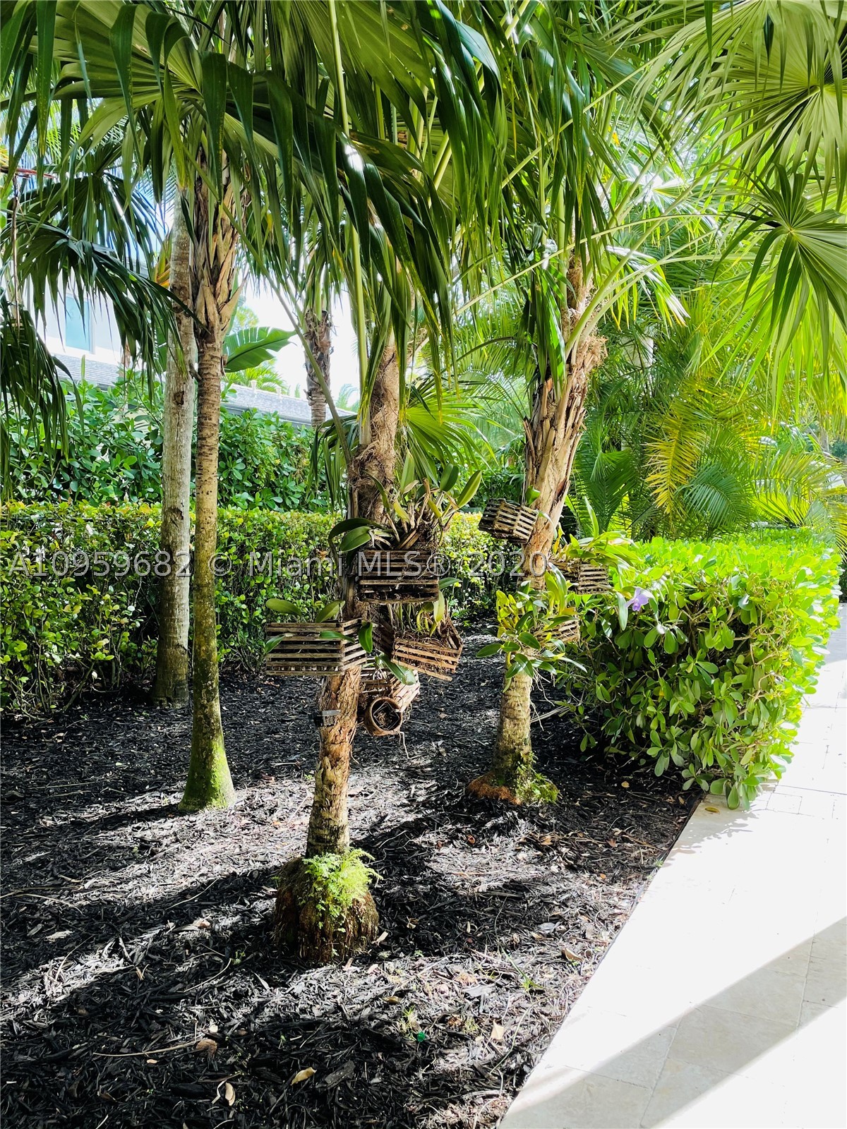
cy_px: 564
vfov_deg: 67.3
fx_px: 848
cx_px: 424
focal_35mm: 26
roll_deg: +1.0
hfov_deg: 53.1
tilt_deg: -2.4
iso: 32
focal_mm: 4.2
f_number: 1.6
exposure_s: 1/360
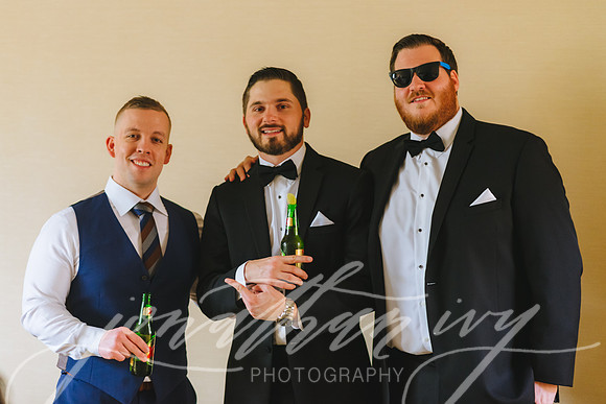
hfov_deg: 22.0
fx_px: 1559
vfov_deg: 14.8
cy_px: 184
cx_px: 303
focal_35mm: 93
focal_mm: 85
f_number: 2.2
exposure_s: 1/160
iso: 1600
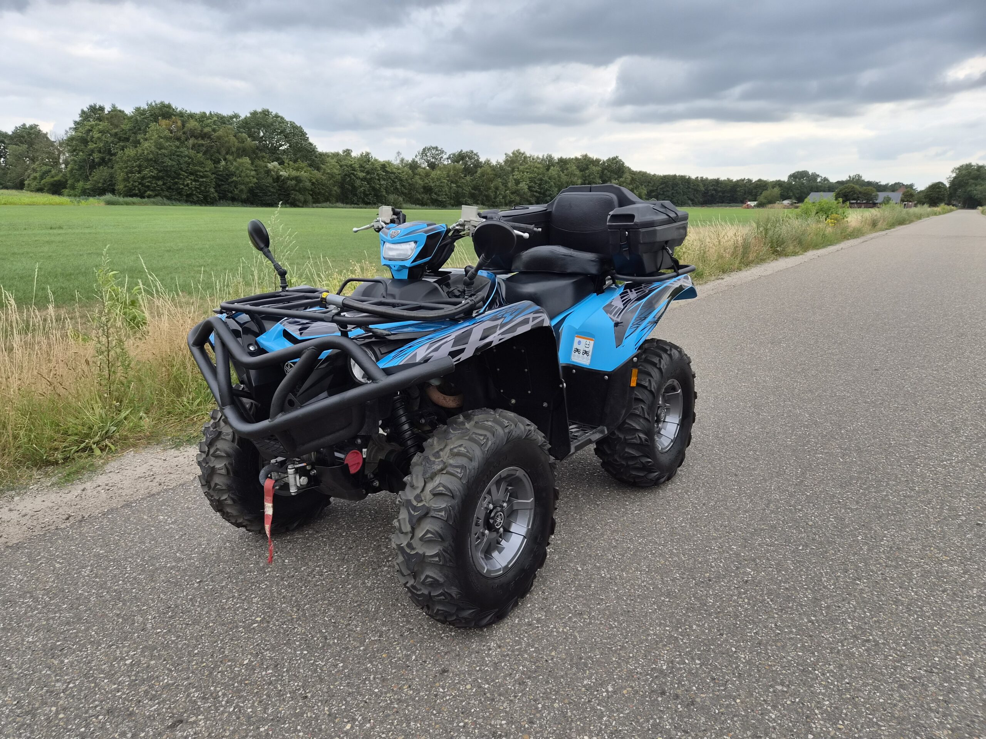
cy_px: 370
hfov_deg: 73.9
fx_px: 655
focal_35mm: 23
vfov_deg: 58.9
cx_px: 493
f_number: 1.8
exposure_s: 1/830
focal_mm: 5.4
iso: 80
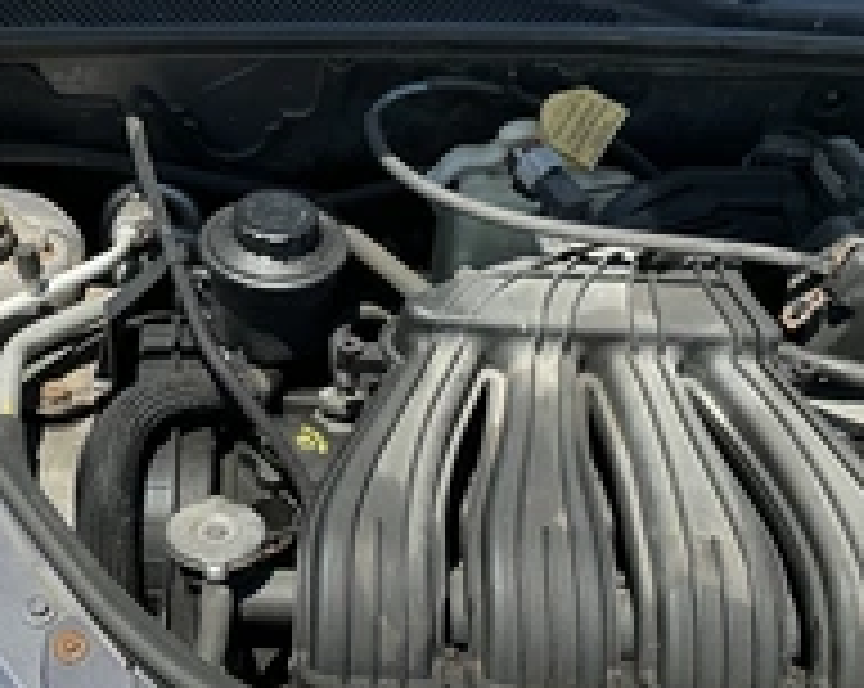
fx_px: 1455
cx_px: 202
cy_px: 315
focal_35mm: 57
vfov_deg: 26.6
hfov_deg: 32.4
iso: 25
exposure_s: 1/997
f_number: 1.8
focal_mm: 3
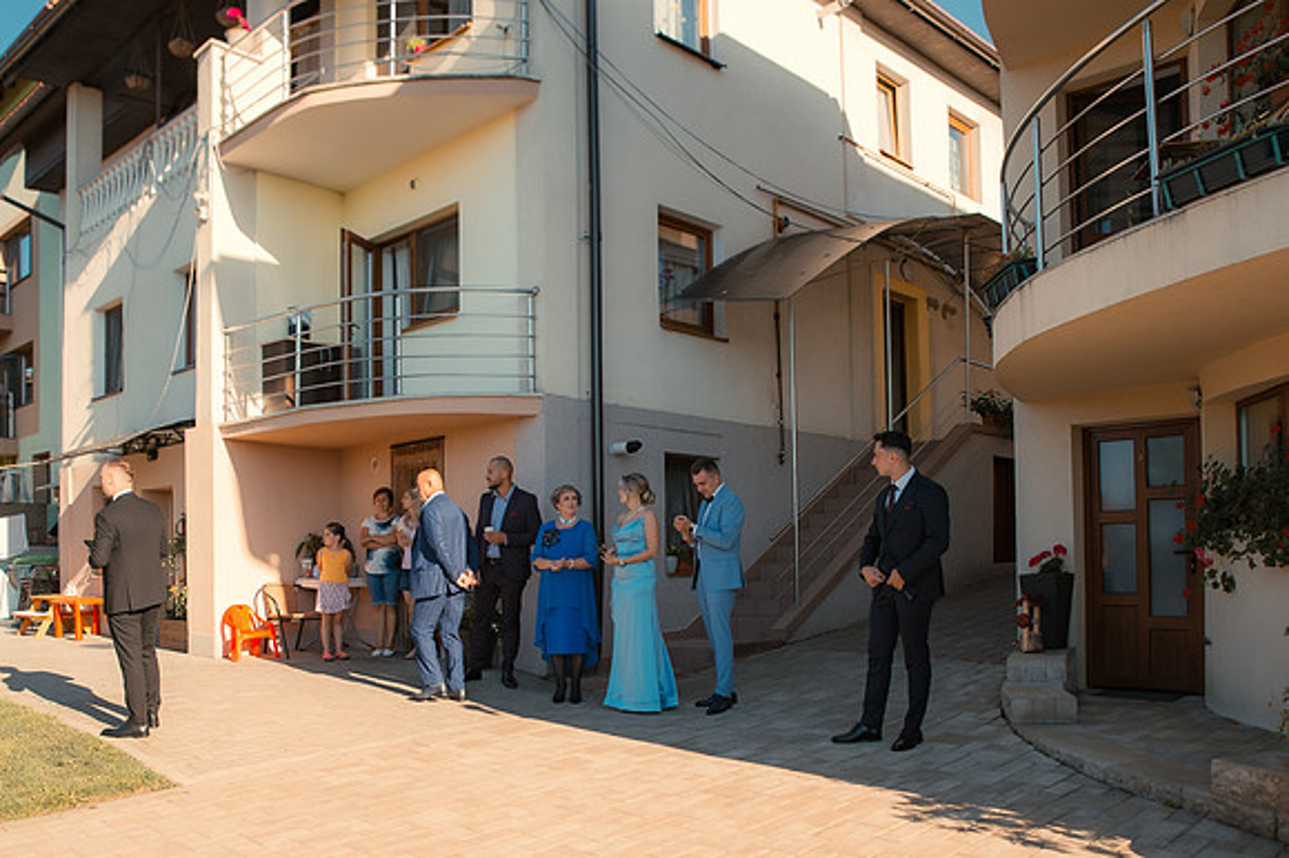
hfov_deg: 63.4
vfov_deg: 44.4
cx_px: 644
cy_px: 522
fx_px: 1044
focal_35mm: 29
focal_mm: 24
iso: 100
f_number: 4
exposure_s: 1/250
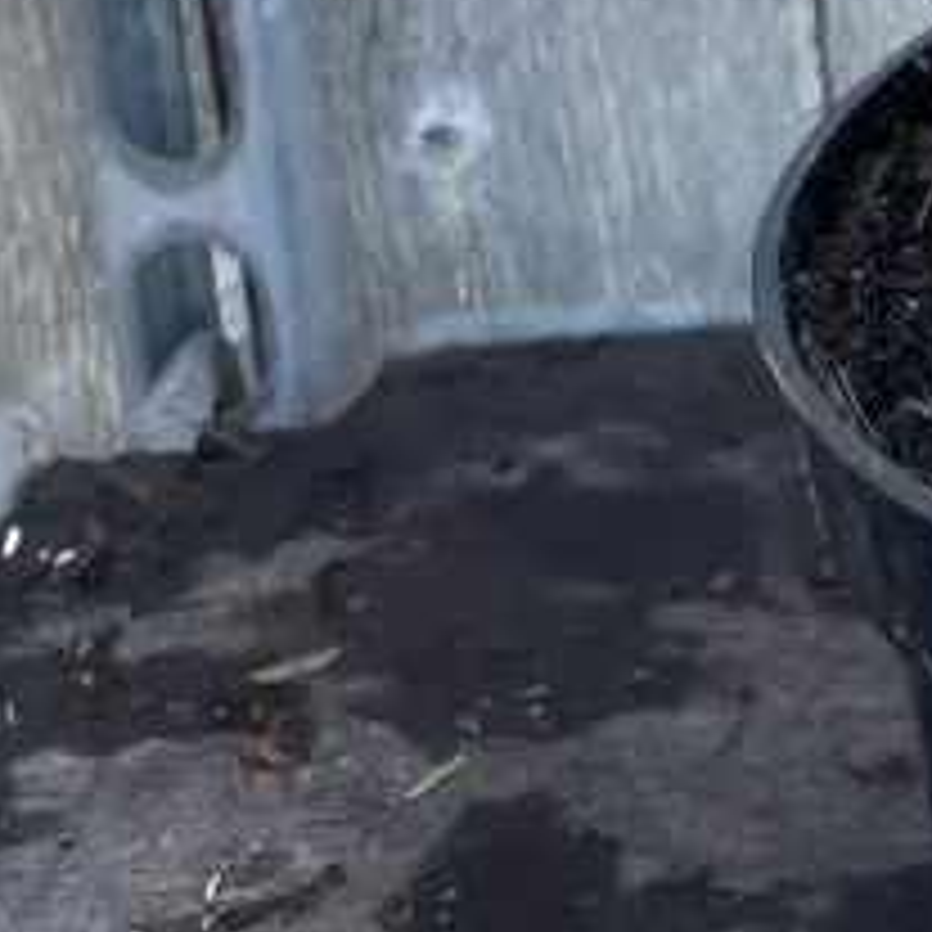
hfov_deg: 13.3
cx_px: 1594
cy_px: -594
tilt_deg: -15.8
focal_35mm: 120
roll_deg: +2.8
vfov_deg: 13.4
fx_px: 3655
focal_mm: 4.2
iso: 40
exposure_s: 1/121
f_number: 1.6
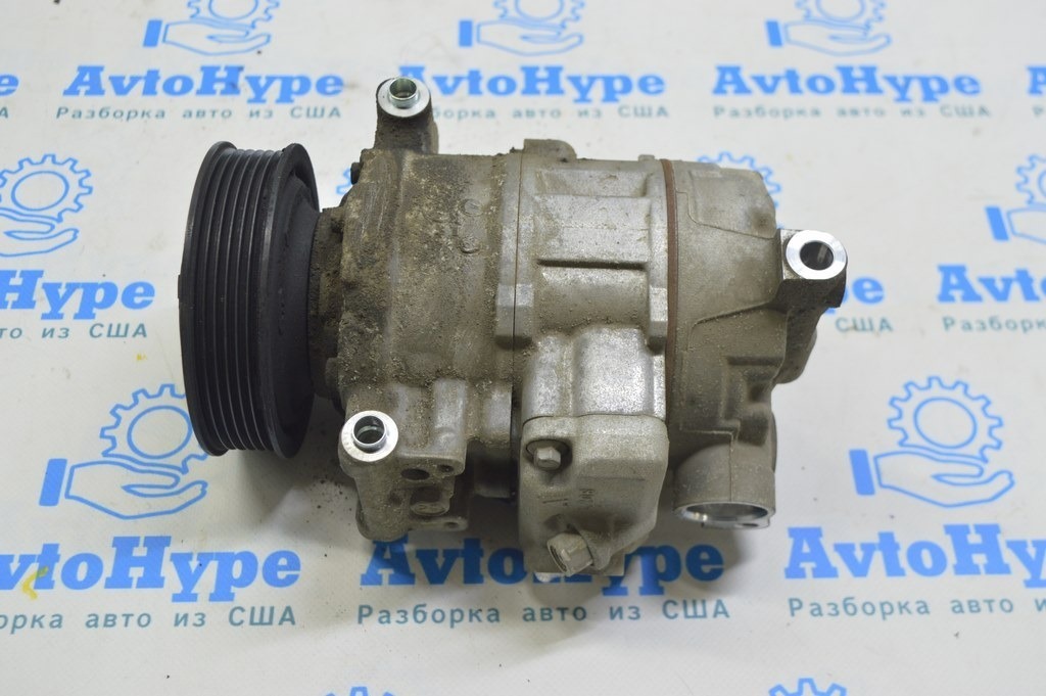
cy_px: 348
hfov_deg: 42.4
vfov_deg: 28.9
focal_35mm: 46
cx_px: 523
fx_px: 1350
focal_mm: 31
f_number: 5.6
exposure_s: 1/20
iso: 400
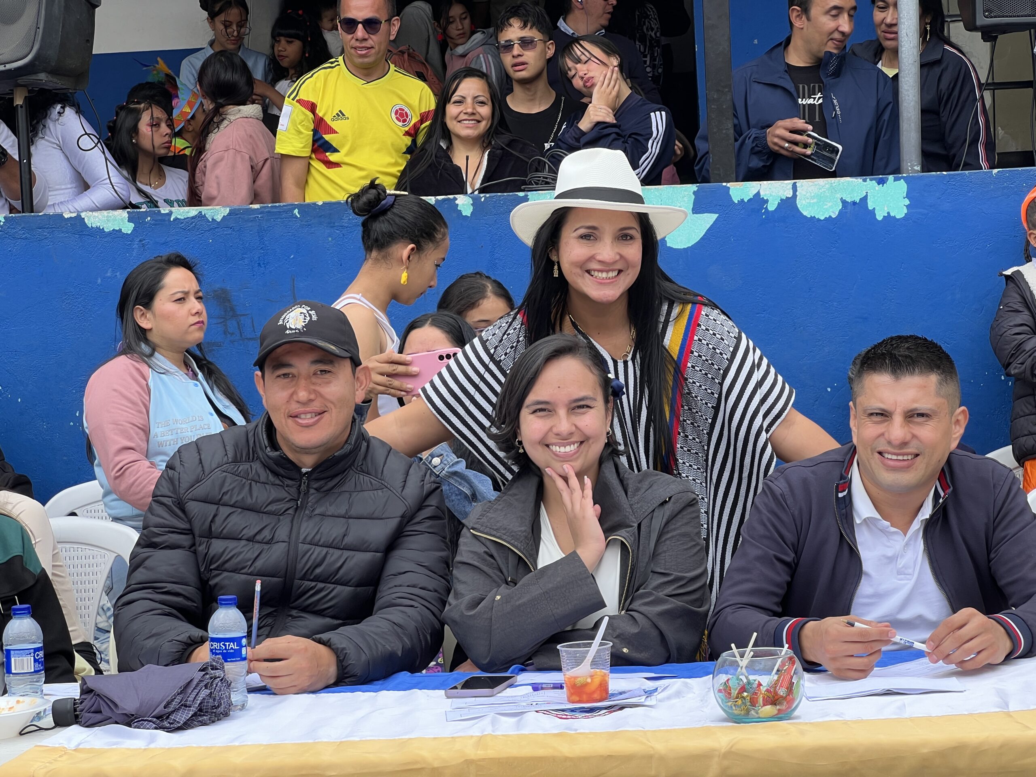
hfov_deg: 25.3
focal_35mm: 77
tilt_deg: -2.2
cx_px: 518
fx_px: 2304
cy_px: 388
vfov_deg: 19.1
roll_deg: +2.1
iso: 32
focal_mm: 9
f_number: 2.8
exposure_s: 1/125
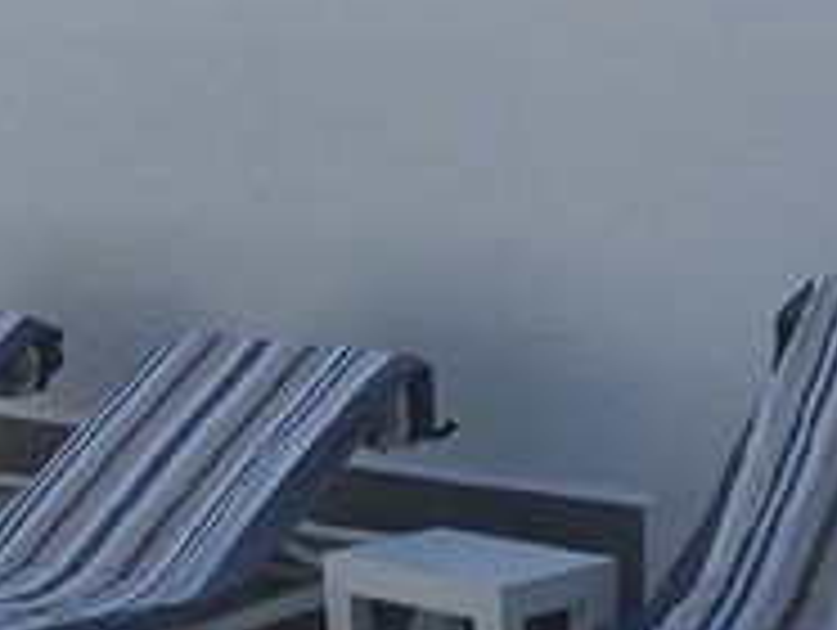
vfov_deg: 13.4
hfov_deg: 17.3
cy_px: 245
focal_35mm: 111
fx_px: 2687
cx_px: 0
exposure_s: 1/1225
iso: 12
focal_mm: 6.3
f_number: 1.7
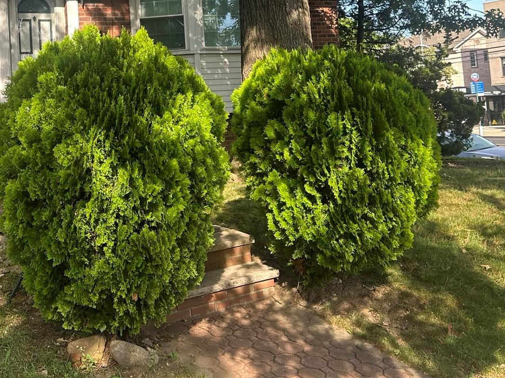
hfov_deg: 39.4
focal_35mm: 47
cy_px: 61
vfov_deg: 29.9
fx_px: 686
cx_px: 131
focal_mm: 6.86
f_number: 1.78
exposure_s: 1/779
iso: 80
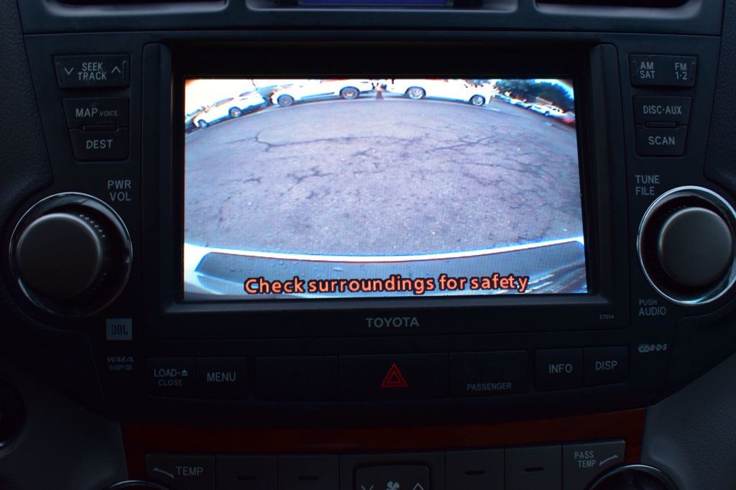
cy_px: 245
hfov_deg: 43.6
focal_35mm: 45
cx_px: 368
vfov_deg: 29.8
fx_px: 920
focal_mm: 30
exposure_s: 1/15
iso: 400
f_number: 6.3
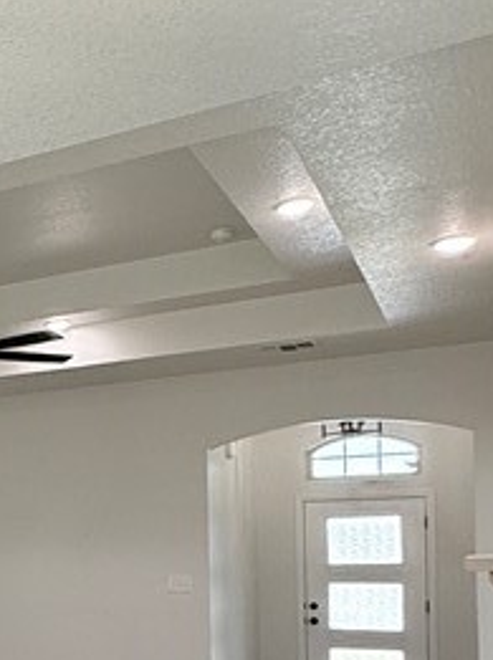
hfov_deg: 20.3
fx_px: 1047
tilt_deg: +1.1
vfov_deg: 33.7
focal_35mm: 55
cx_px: -351
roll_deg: +0.2
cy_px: 554
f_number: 2.2
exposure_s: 1/120
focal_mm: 2.22
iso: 125
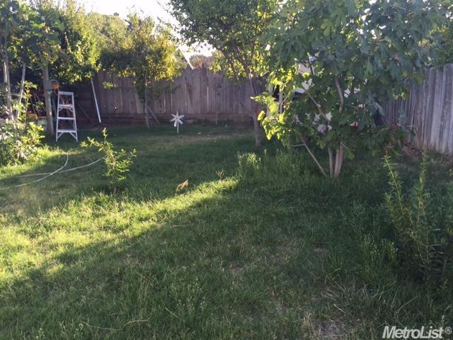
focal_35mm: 29
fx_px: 380
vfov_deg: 48.2
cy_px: 170
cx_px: 226
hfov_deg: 61.7
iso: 32
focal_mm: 4.15
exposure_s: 1/181
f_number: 2.2
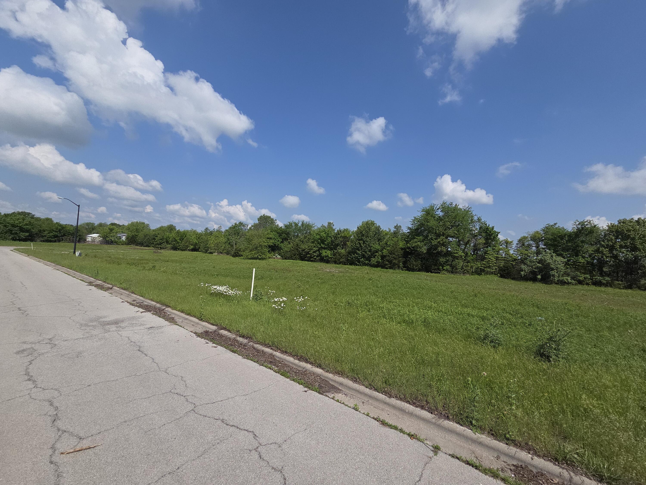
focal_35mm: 13
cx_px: 323
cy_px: 242
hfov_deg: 106.2
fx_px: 243
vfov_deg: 89.9
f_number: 2.2
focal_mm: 2.2
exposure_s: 1/3143
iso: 50
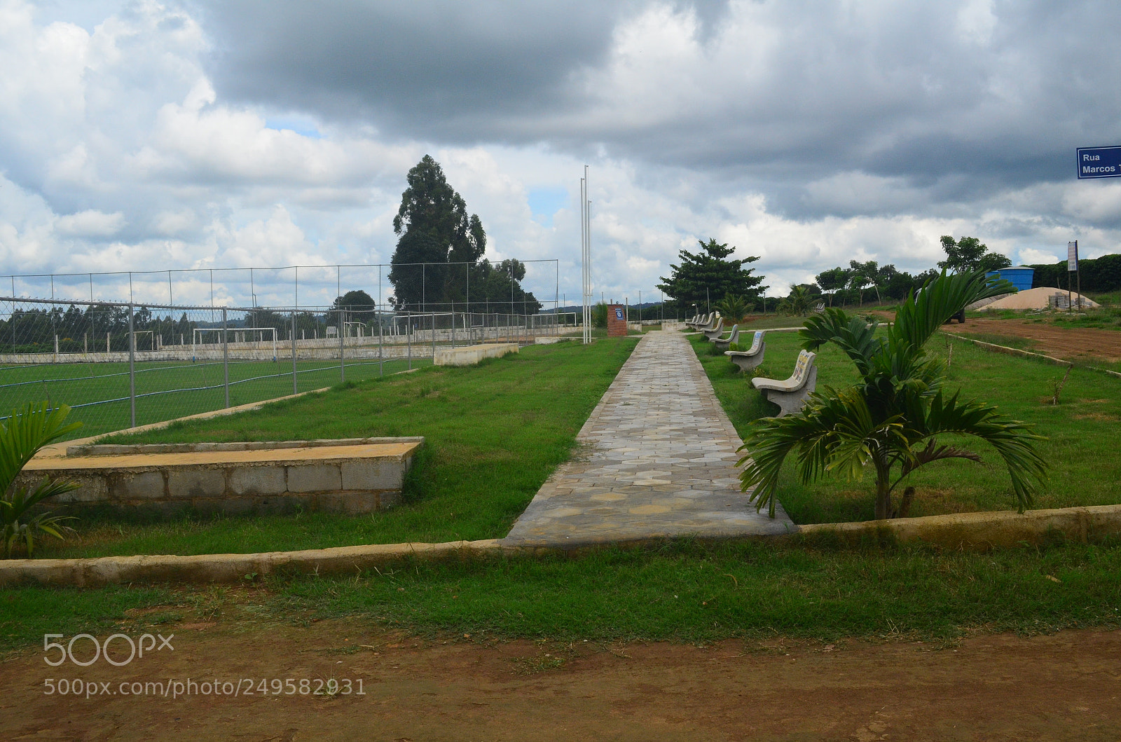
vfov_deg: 39.8
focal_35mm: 33
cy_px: 371
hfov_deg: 57.3
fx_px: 1025
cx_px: 560
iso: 800
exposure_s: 1/800
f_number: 13
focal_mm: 22
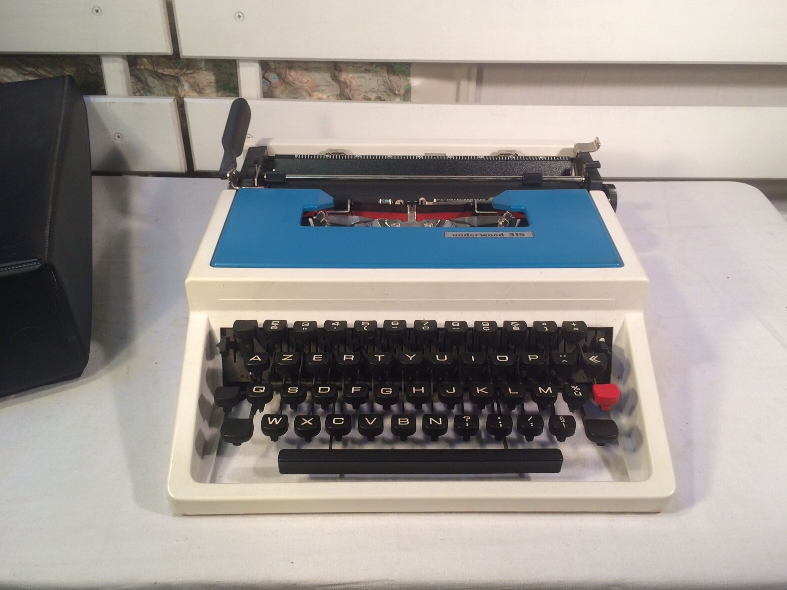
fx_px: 682
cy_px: 293
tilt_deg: -37.0
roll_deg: -0.6
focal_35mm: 30
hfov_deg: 60.0
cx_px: 400
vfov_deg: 46.8
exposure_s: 1/50
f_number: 2.2
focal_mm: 4.15
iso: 50
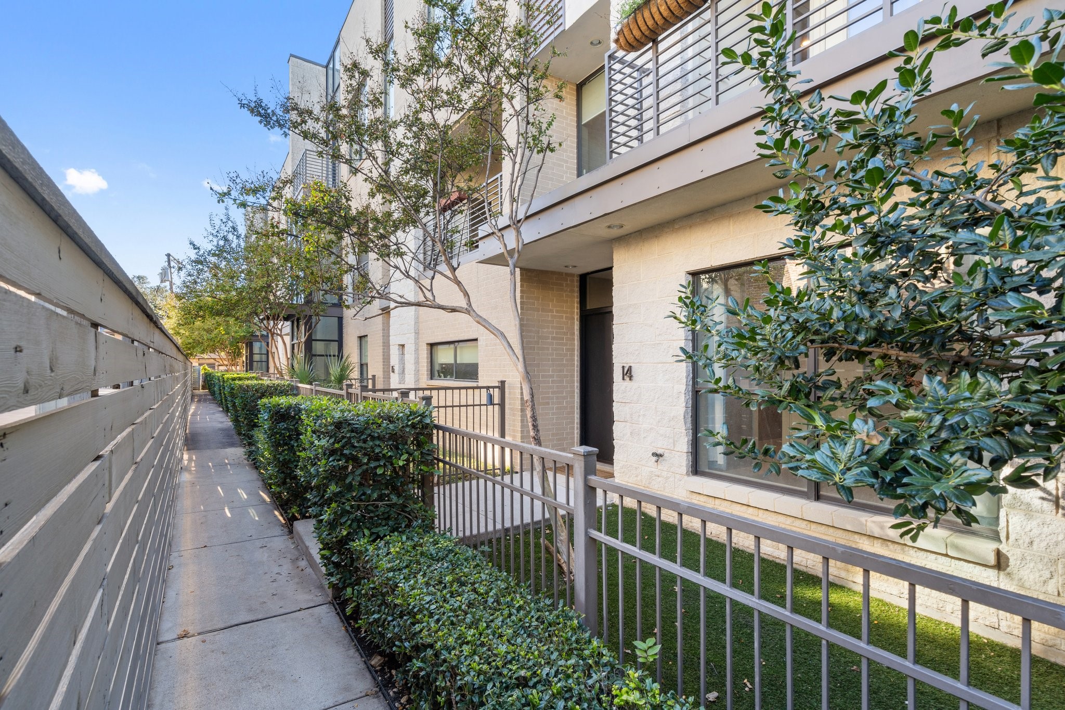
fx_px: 473
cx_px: 532
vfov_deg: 73.7
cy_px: 355
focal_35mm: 16
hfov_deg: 96.7
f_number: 10
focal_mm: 16
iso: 100
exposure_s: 1/6
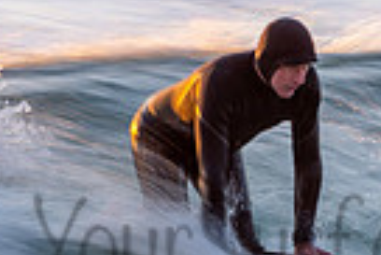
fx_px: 22513
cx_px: 322
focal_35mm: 2125
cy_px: 214
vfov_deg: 0.6
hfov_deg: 1.0
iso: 64
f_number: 14
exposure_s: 1/13
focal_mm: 500
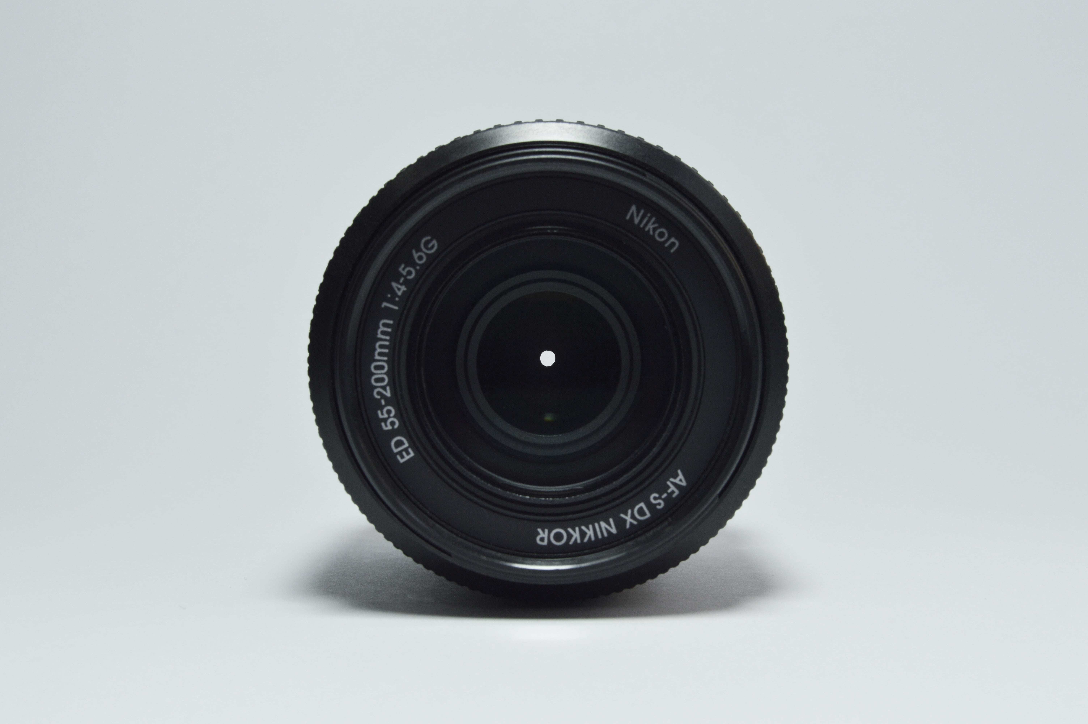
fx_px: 1585
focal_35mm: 52
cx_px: 544
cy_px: 362
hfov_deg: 37.9
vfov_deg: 25.7
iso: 200
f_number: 14
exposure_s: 1/50
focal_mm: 35
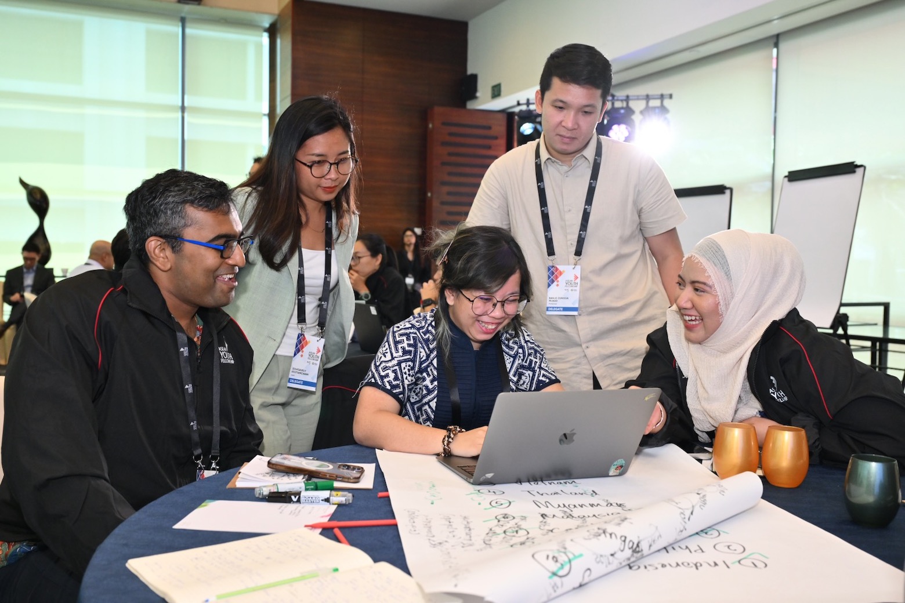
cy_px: 302
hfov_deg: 55.1
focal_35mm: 34
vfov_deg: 38.4
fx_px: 867
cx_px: 452
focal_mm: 34.5
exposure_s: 1/160
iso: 2000
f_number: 5
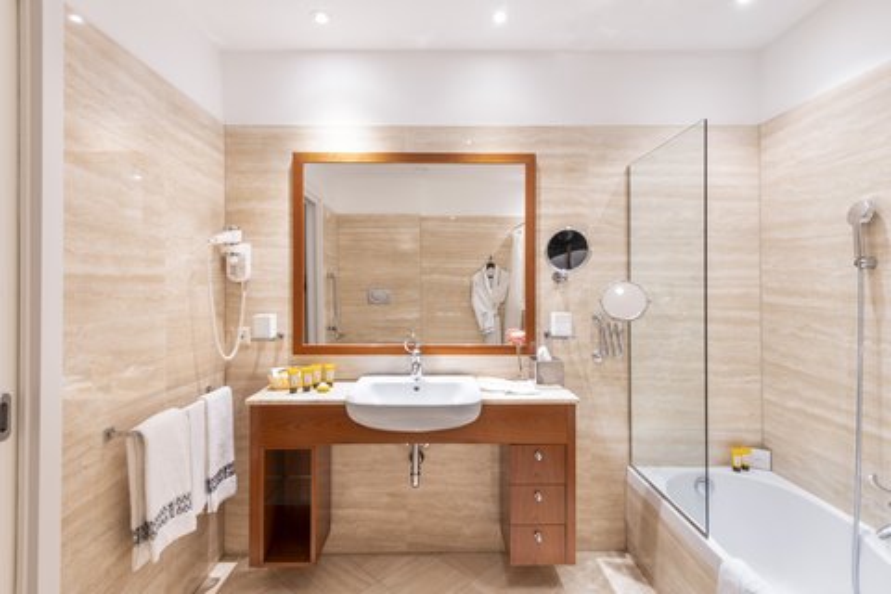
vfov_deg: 70.4
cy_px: 297
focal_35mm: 17
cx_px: 446
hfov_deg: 93.3
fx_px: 421
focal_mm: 17
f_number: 11
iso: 100
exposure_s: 4
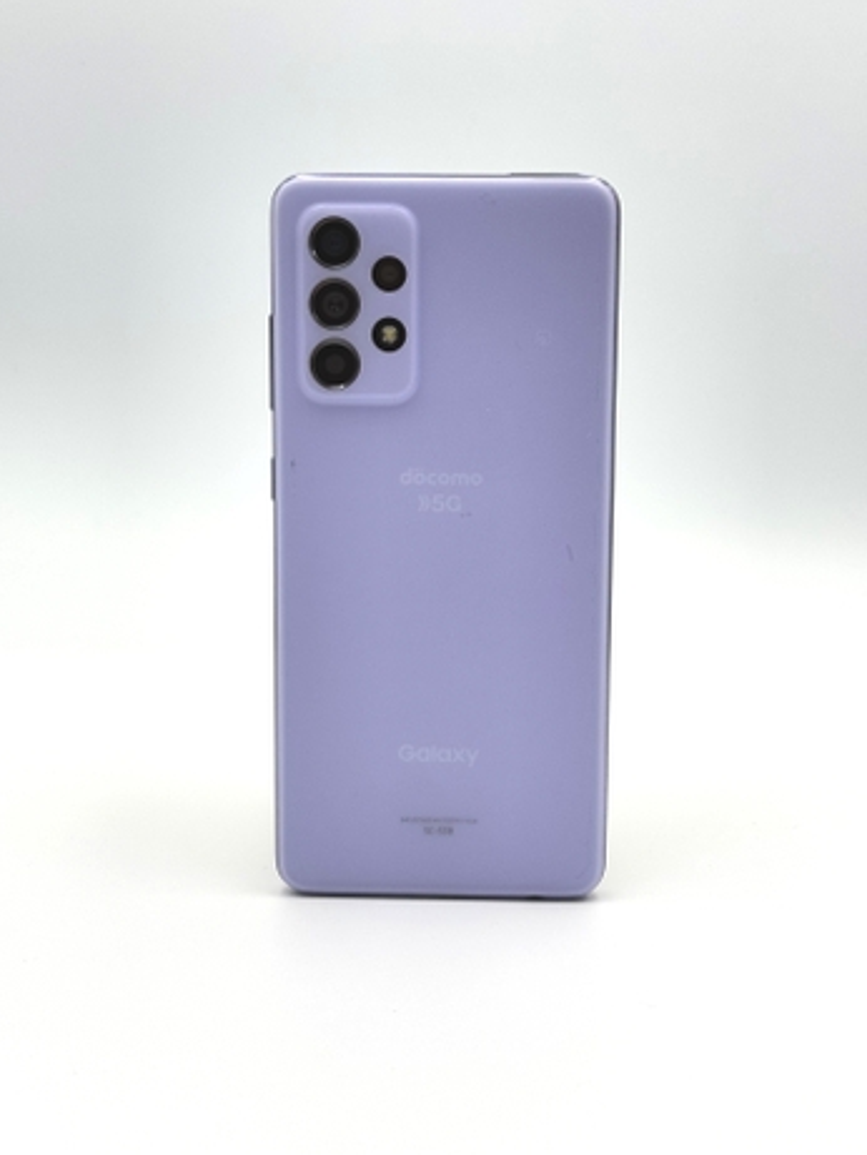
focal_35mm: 50
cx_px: 446
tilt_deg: -8.7
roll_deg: -0.9
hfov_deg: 29.1
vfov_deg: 38.2
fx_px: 1669
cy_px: 569
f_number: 1.78
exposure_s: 1/358
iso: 64
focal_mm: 6.76
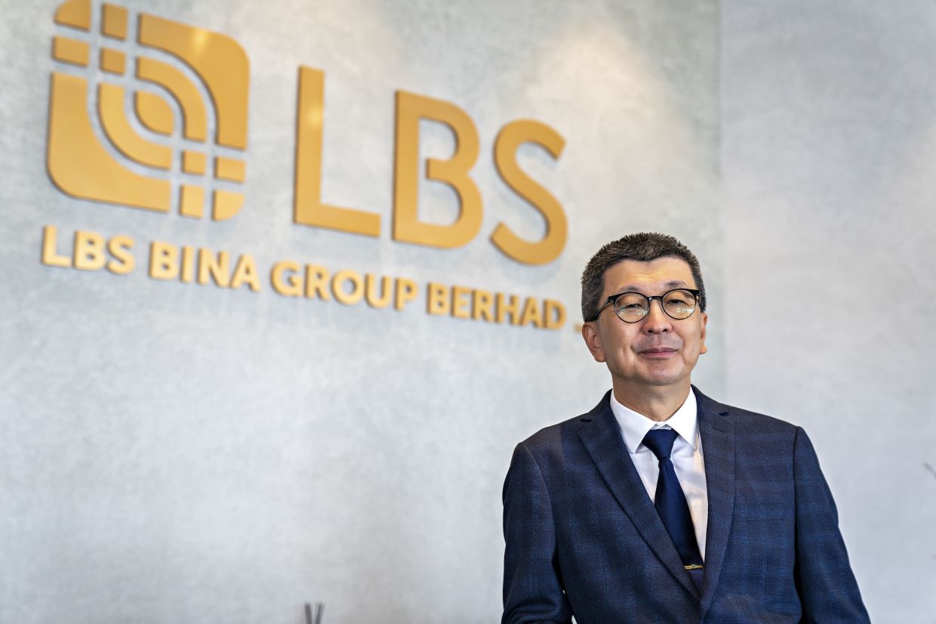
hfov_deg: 40.4
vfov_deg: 27.5
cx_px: 468
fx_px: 1274
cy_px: 312
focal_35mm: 49
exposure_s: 1/160
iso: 640
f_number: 2.8
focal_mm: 49
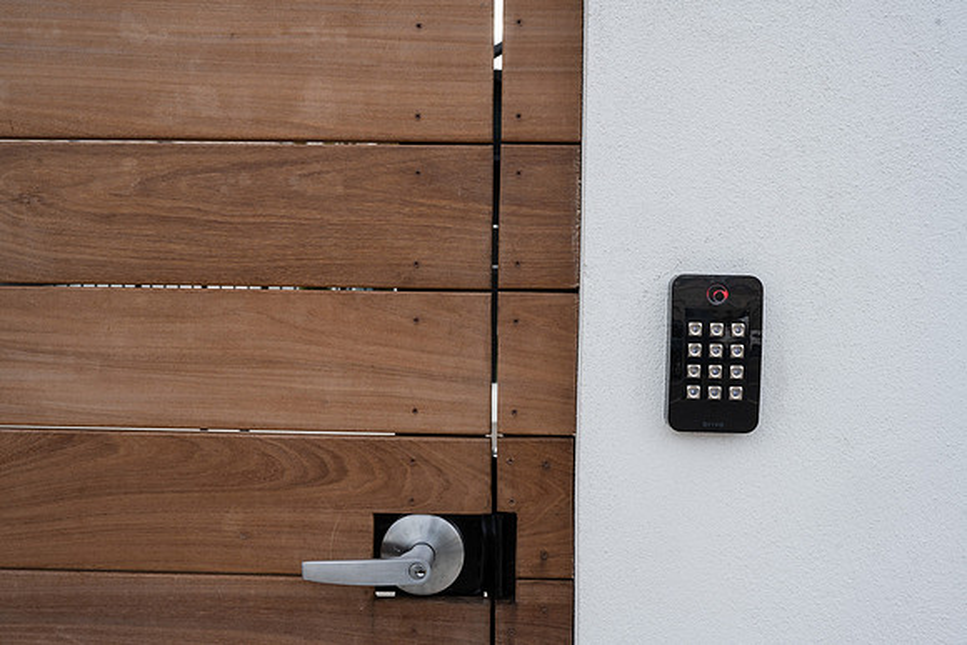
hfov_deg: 54.4
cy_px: 322
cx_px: 484
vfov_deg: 37.9
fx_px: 940
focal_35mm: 35
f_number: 11
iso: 200
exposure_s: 1/160
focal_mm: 35
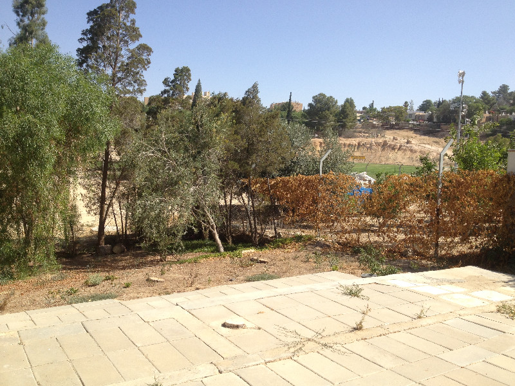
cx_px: 258
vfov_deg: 40.7
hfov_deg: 52.6
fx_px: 521
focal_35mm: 35
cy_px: 193
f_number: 2.4
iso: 50
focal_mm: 4.28
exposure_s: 1/1534
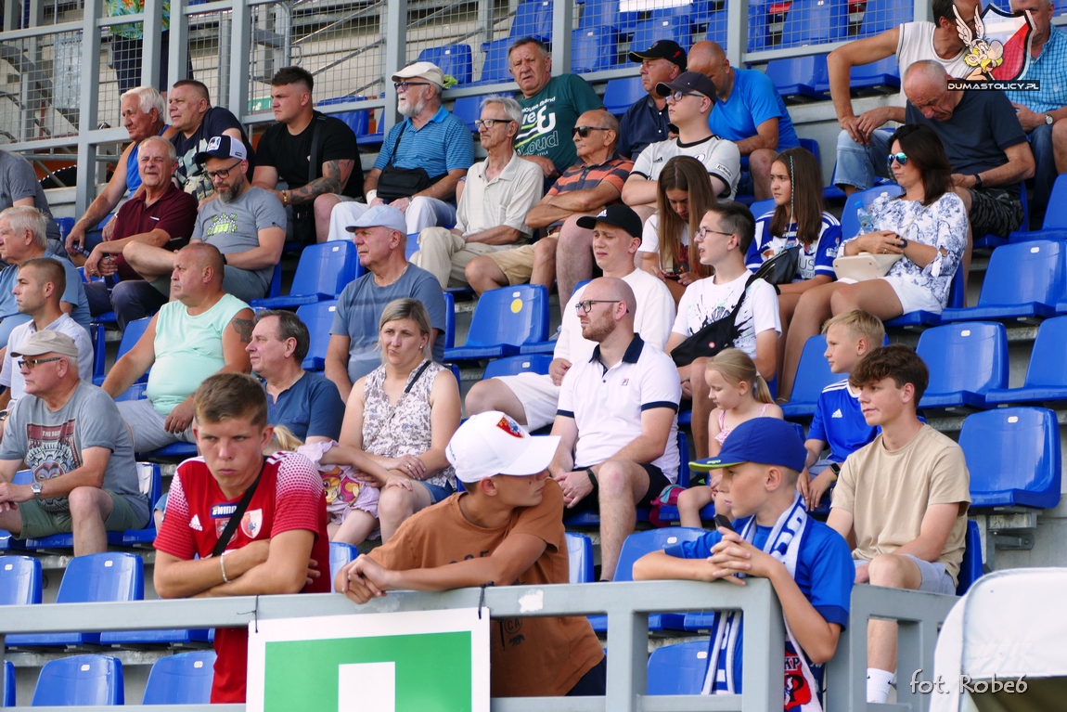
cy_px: 356
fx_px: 4565
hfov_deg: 13.3
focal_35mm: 154
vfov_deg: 8.9
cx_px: 534
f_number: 3.9
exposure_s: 1/250
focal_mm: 56.08
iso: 125
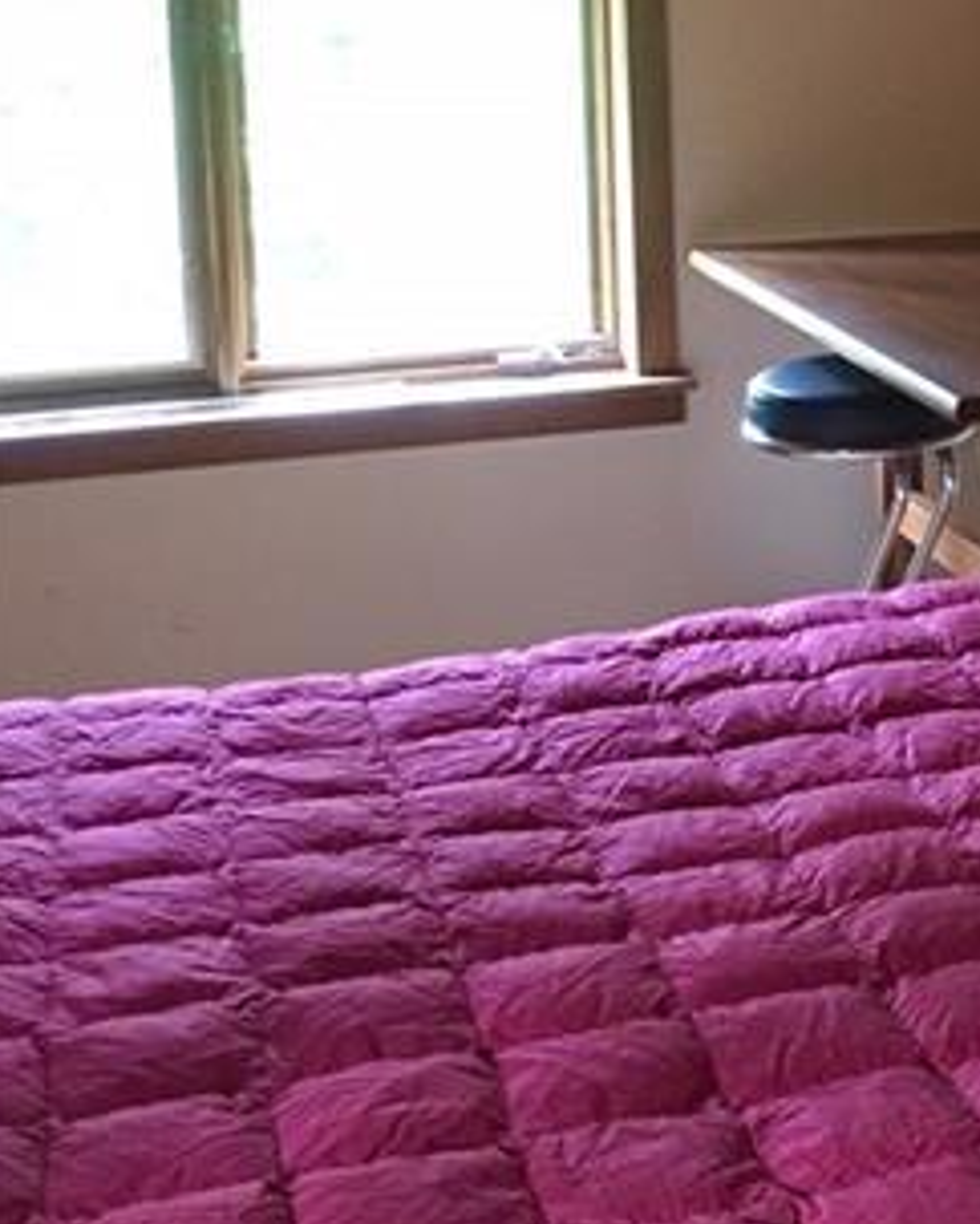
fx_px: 2608
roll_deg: +0.6
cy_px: 215
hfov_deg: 20.1
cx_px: 1146
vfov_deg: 25.8
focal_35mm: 72
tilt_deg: -7.0
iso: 250
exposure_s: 1/17
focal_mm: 4.15
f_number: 2.2
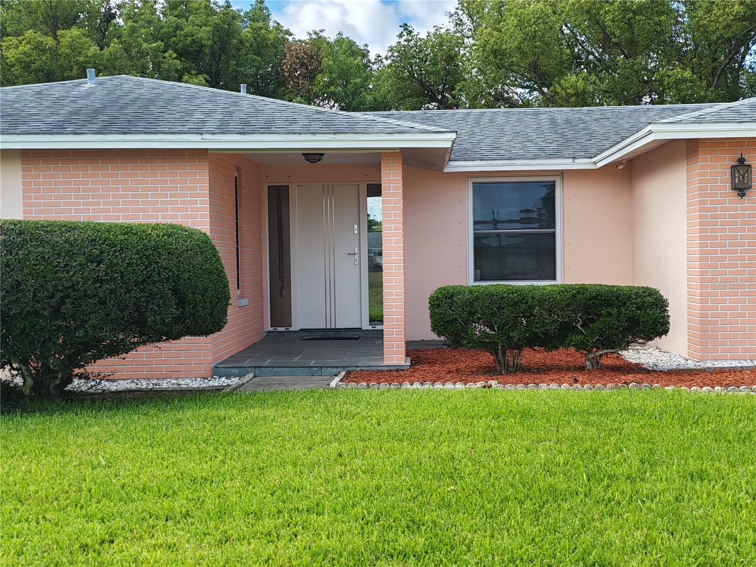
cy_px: 284
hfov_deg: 36.2
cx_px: 378
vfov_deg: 27.5
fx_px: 1157
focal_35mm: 53
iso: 50
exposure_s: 1/450
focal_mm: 6.12
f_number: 1.9
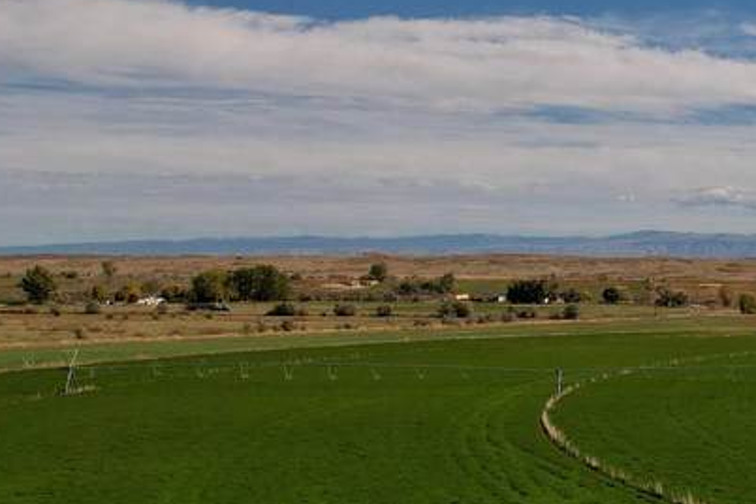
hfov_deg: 26.7
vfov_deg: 19.5
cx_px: 820
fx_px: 1470
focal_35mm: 70
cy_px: 266
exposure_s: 1/350
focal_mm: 8.38
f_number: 2.8
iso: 100
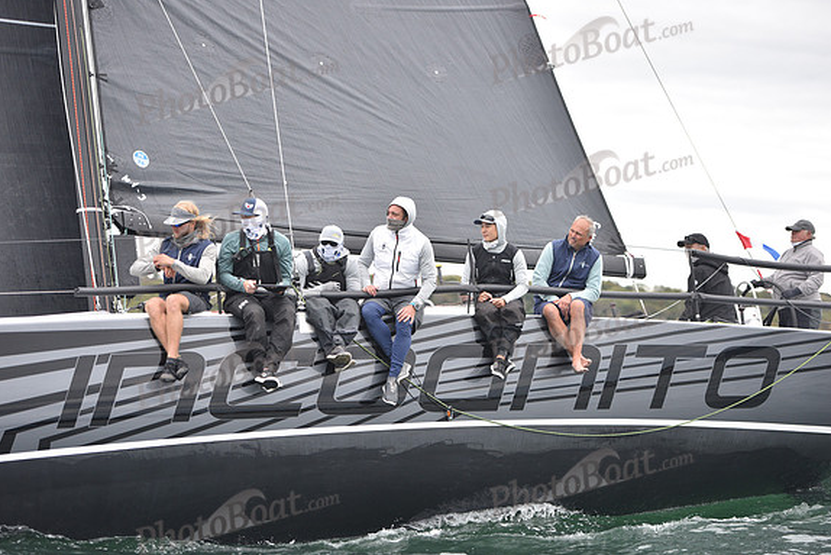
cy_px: 276
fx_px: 2286
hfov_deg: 20.6
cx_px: 416
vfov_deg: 13.8
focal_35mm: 99
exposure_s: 1/1000
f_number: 3.2
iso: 400
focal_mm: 98
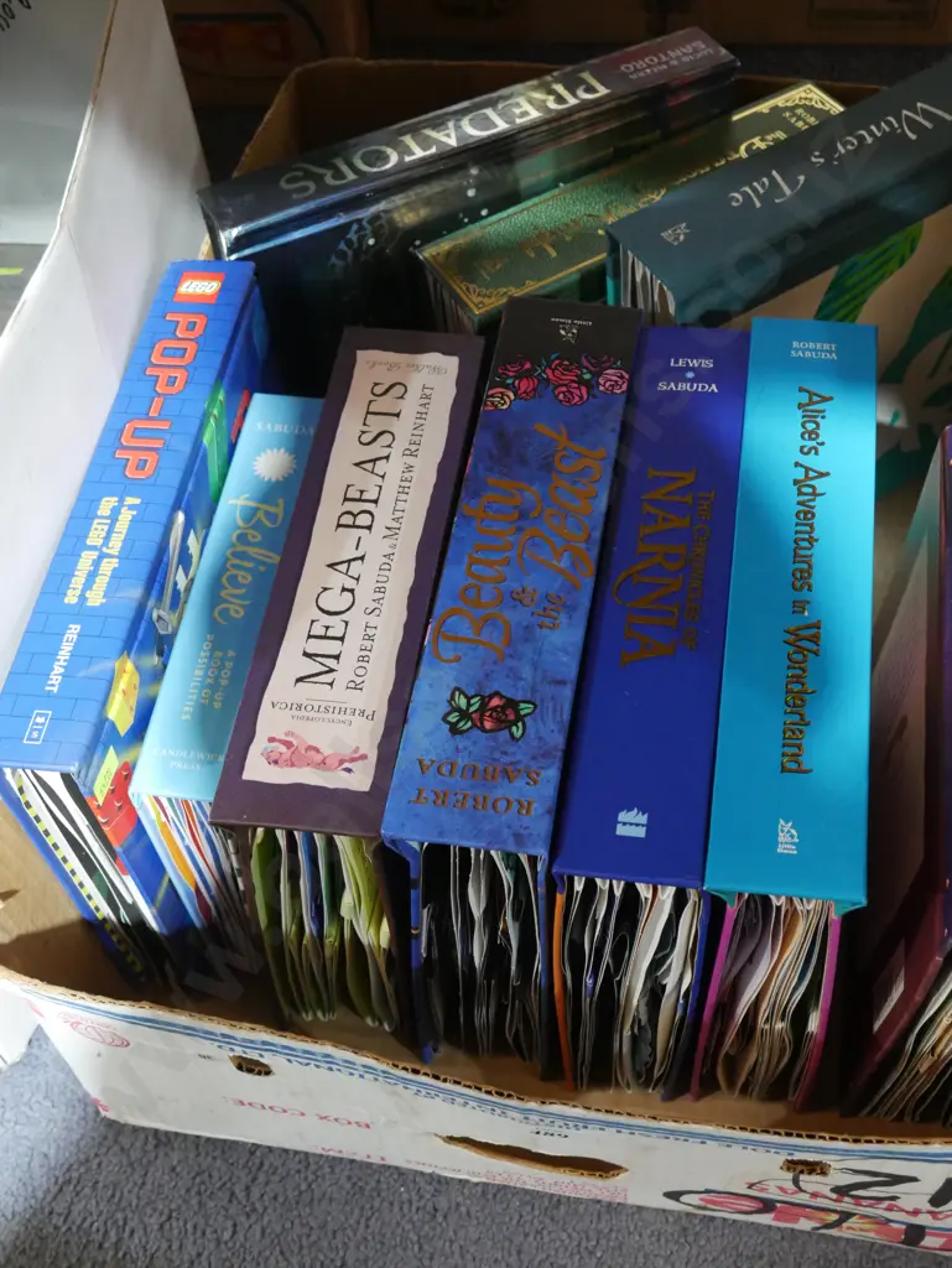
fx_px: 1612
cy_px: 634
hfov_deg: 32.9
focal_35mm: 44
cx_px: 476
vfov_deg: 42.9
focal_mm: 22
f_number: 4.7
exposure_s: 1/50
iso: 3200
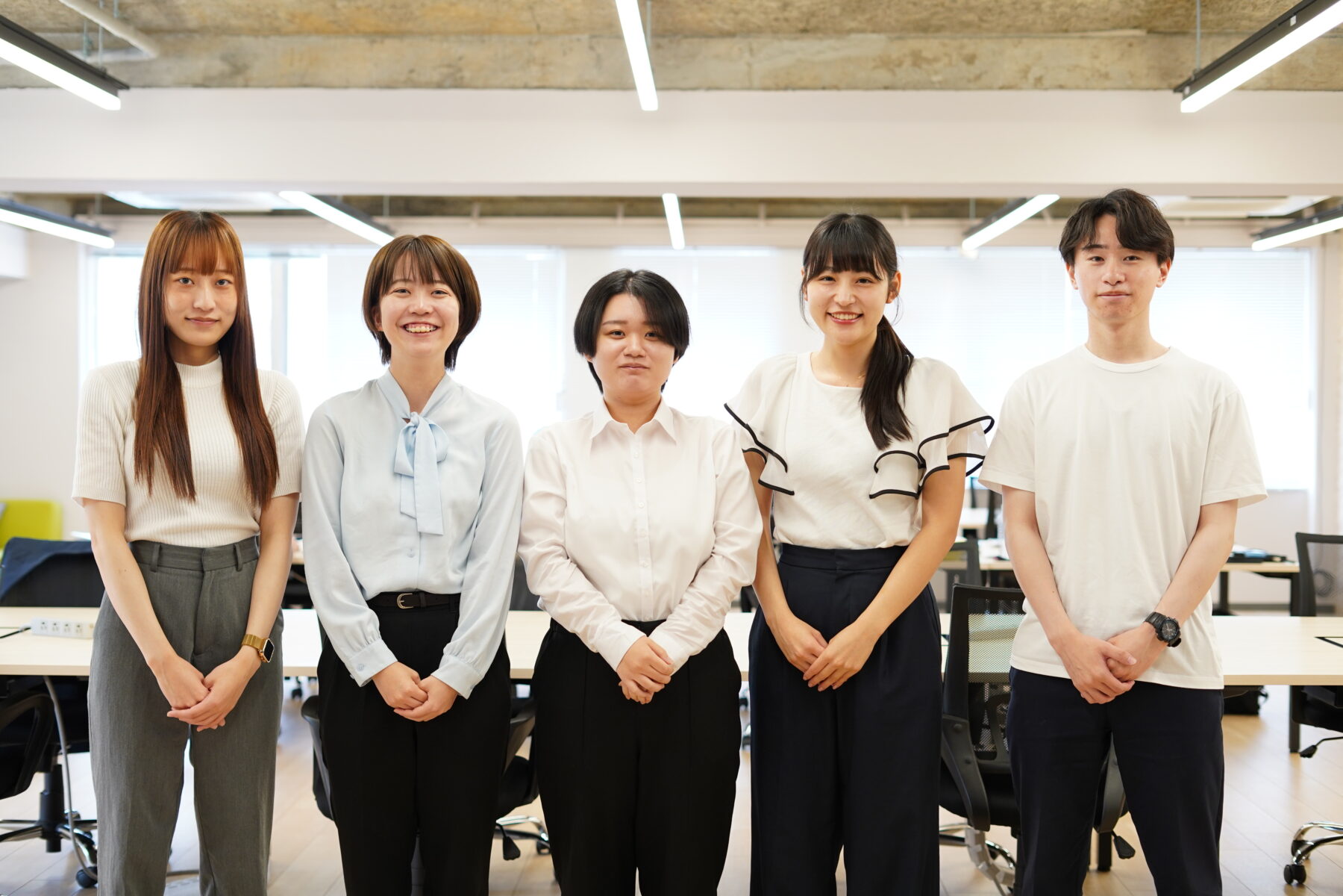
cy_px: 448
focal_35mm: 50
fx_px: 1865
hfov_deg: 39.6
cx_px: 672
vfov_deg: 27.0
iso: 800
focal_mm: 50
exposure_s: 1/200
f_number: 2.8
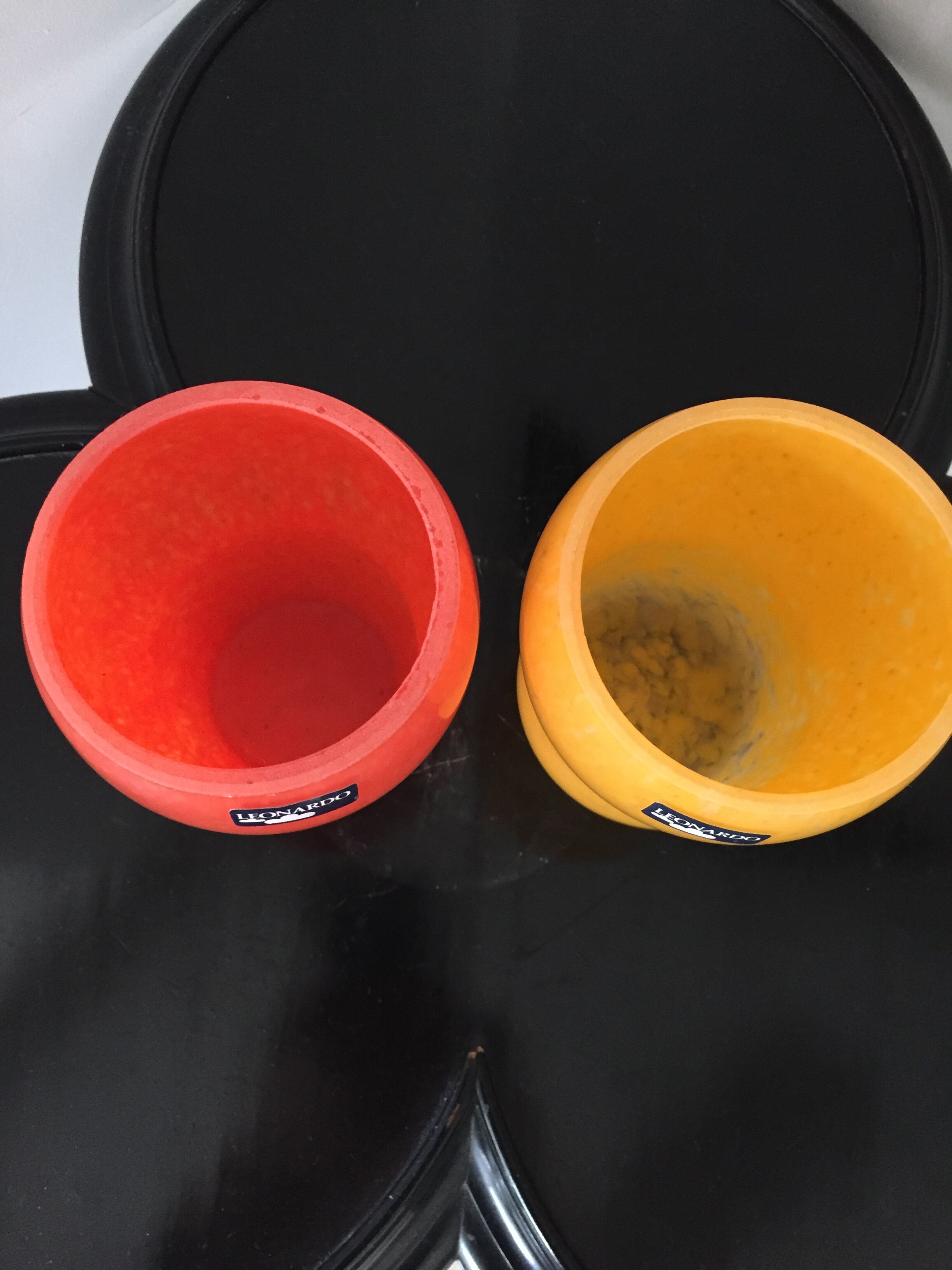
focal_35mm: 29
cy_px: 635
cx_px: 476
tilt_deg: -77.6
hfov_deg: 48.2
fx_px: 1063
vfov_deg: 61.7
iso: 320
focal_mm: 4.15
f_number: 2.2
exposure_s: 1/17
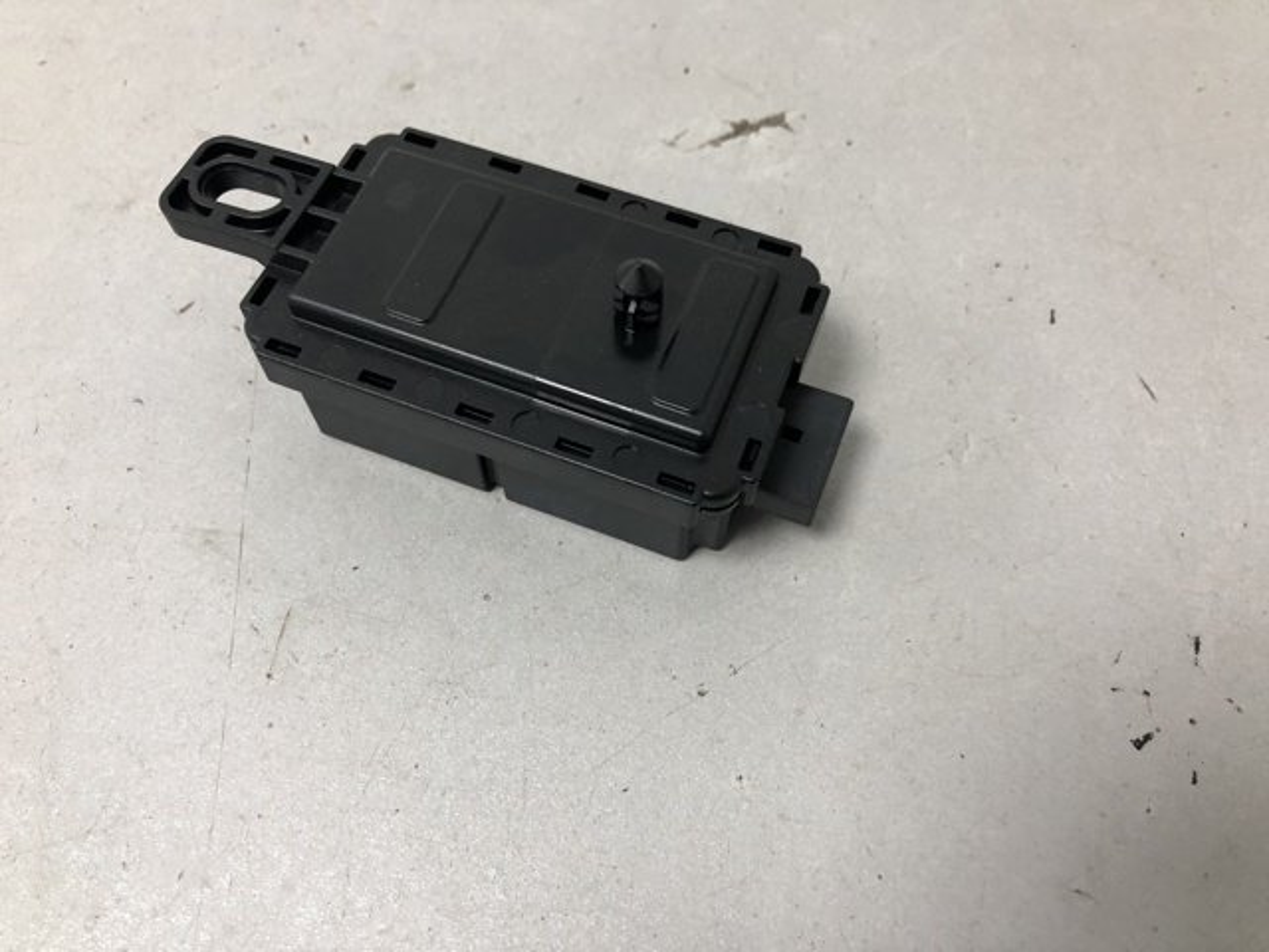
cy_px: 476
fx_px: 1026
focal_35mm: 28
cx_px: 634
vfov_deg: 49.7
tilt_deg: -61.4
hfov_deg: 63.4
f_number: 1.8
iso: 40
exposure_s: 1/25
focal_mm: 4
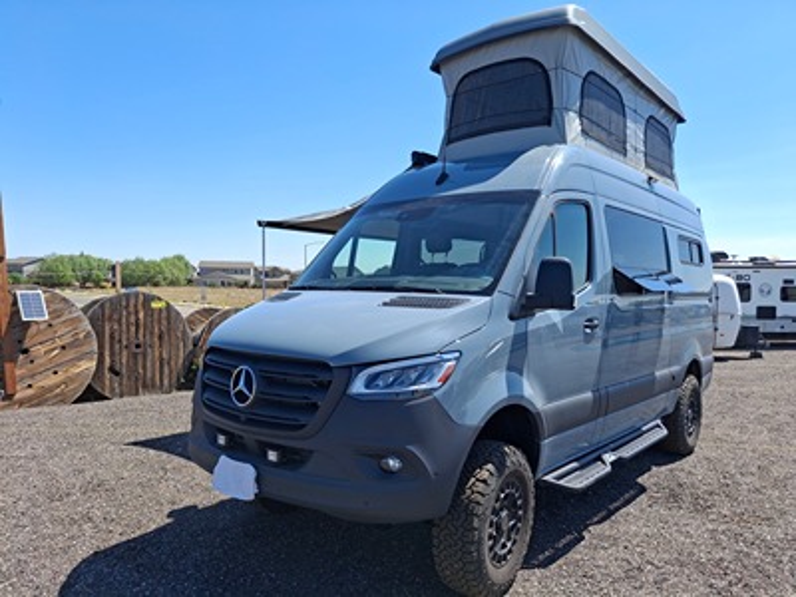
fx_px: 575
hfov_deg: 69.4
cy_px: 298
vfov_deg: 54.9
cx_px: 398
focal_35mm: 25
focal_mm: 4.69
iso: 25
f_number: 1.8
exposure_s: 1/1637
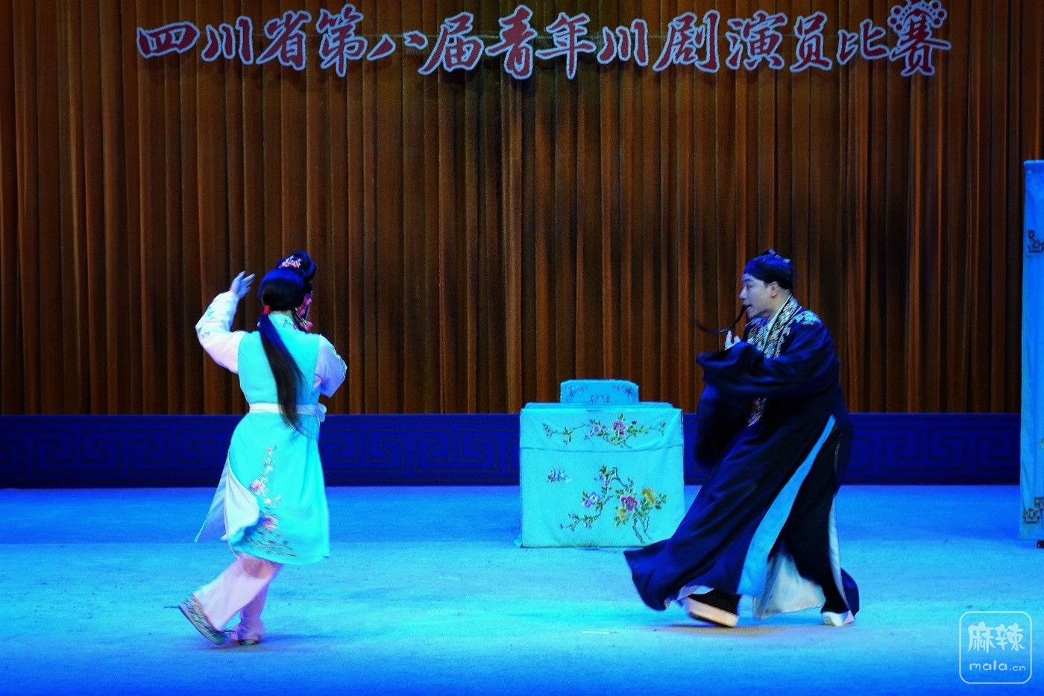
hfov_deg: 31.9
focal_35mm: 63
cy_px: 348
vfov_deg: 21.6
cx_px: 522
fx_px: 1827
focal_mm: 63
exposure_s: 1/160
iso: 640
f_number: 4.5
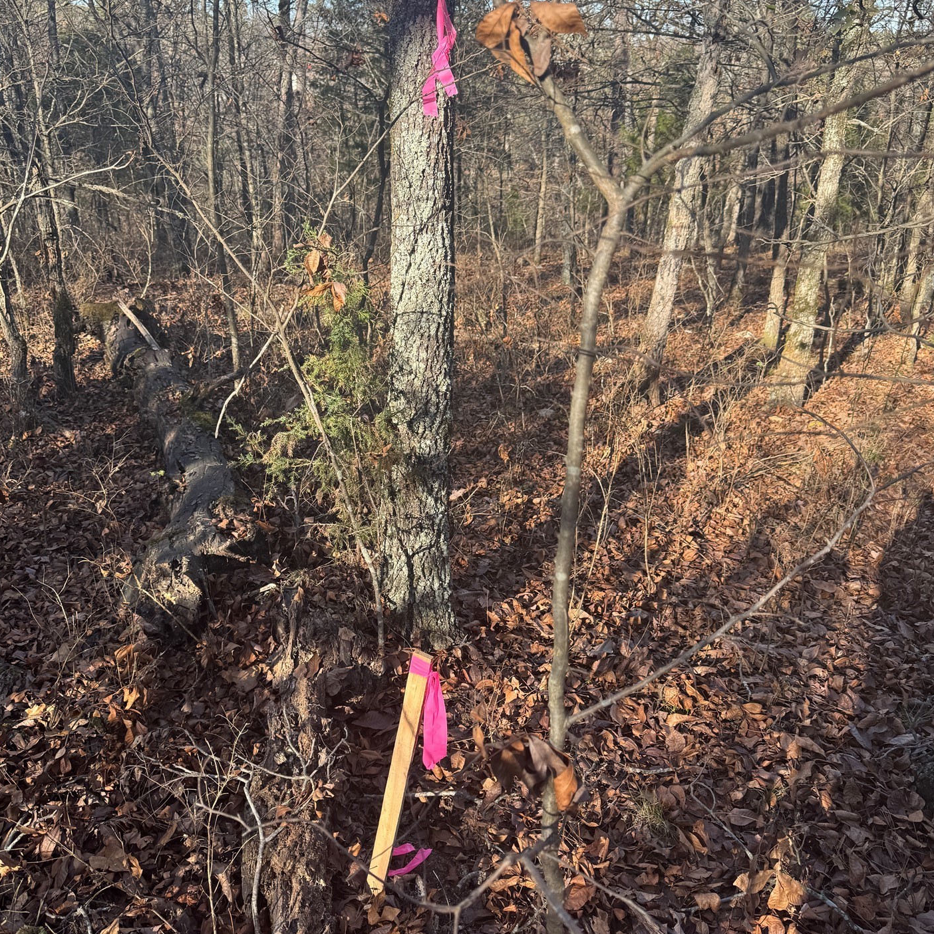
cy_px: 431
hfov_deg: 55.6
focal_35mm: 29
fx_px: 885
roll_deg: -0.2
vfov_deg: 55.6
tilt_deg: -22.8
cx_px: 462
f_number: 1.78
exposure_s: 1/853
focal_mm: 6.76
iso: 80
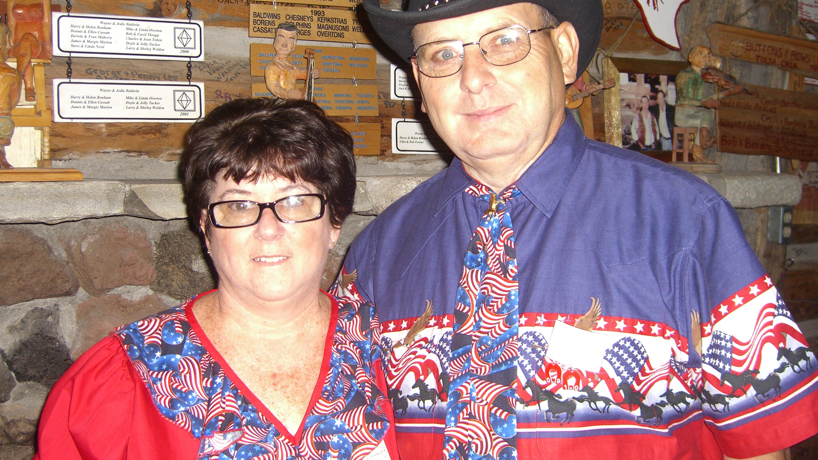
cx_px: 406
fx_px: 933
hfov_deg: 47.4
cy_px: 198
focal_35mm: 43
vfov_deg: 27.7
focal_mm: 7.9
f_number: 2.8
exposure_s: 1/60
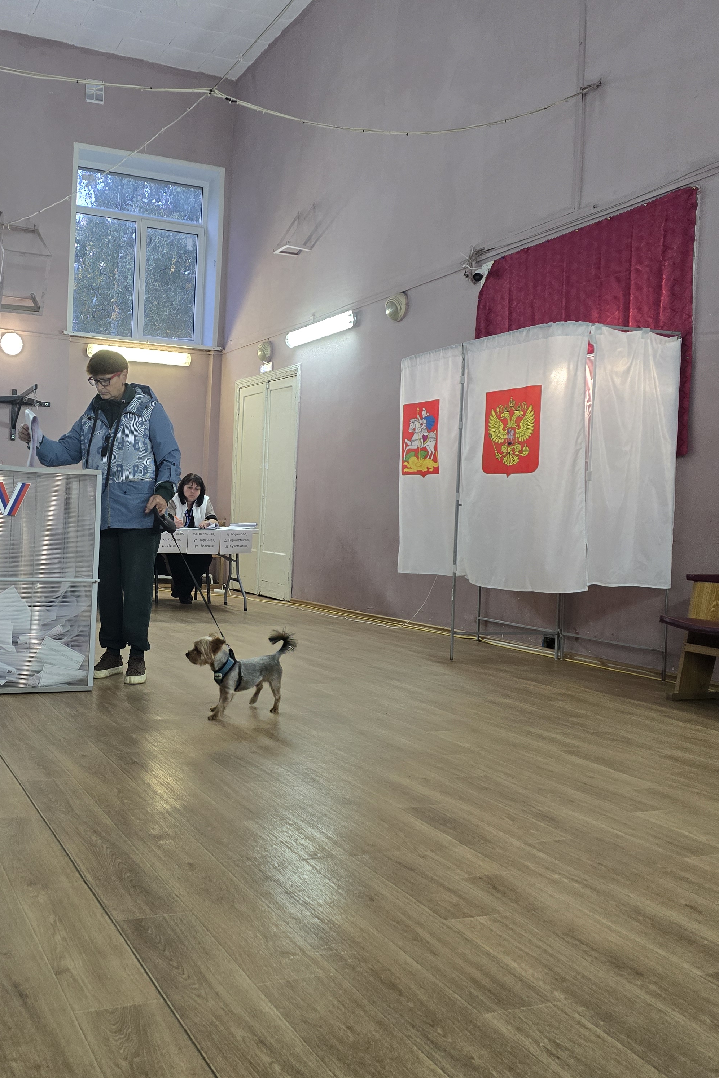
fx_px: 959
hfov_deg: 39.7
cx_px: 158
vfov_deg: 58.7
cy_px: 538
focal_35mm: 32
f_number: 1.7
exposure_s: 1/100
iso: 400
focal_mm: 6.3
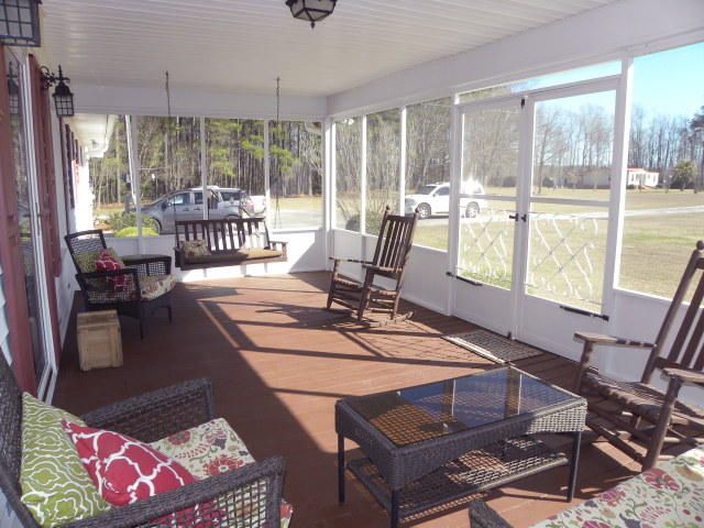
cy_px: 264
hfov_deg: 67.3
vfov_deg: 53.1
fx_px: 529
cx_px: 352
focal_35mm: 26
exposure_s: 1/192
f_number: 4.5
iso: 91
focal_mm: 4.6
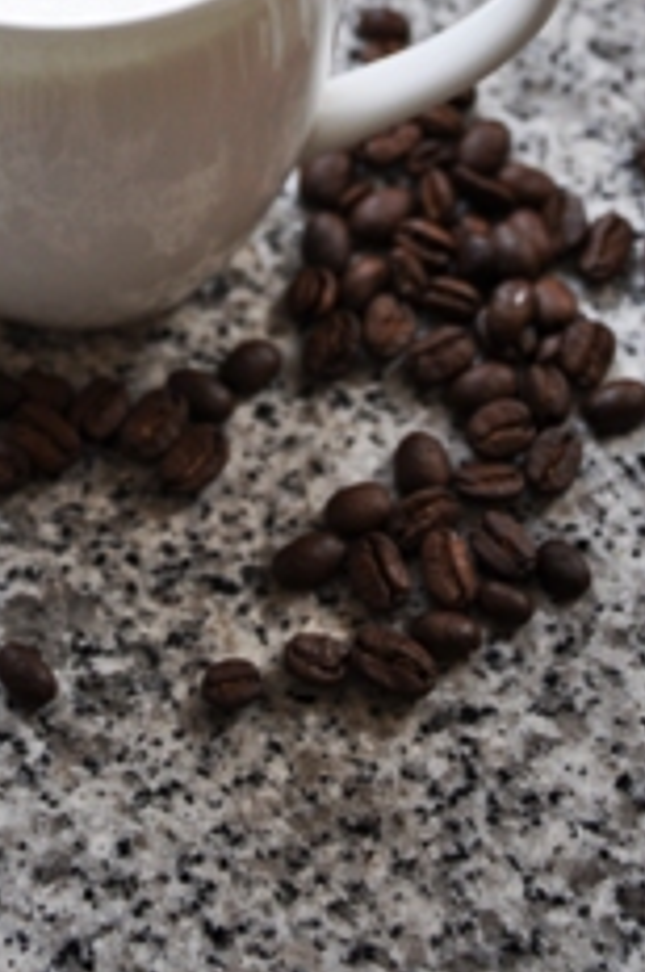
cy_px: 107
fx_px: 2612
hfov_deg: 14.0
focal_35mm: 97
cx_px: 107
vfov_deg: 20.7
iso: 200
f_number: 4.5
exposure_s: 1/40
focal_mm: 35
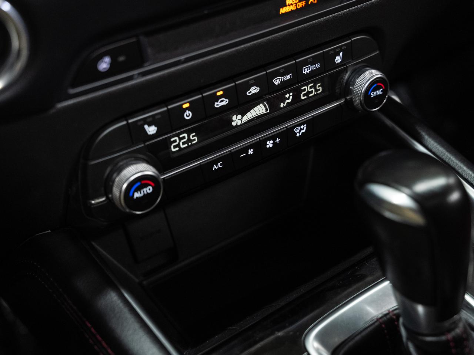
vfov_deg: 34.0
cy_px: 178
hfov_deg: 44.3
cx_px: 237
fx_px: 582
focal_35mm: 43
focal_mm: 39.3
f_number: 4
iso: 1600
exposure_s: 1/50
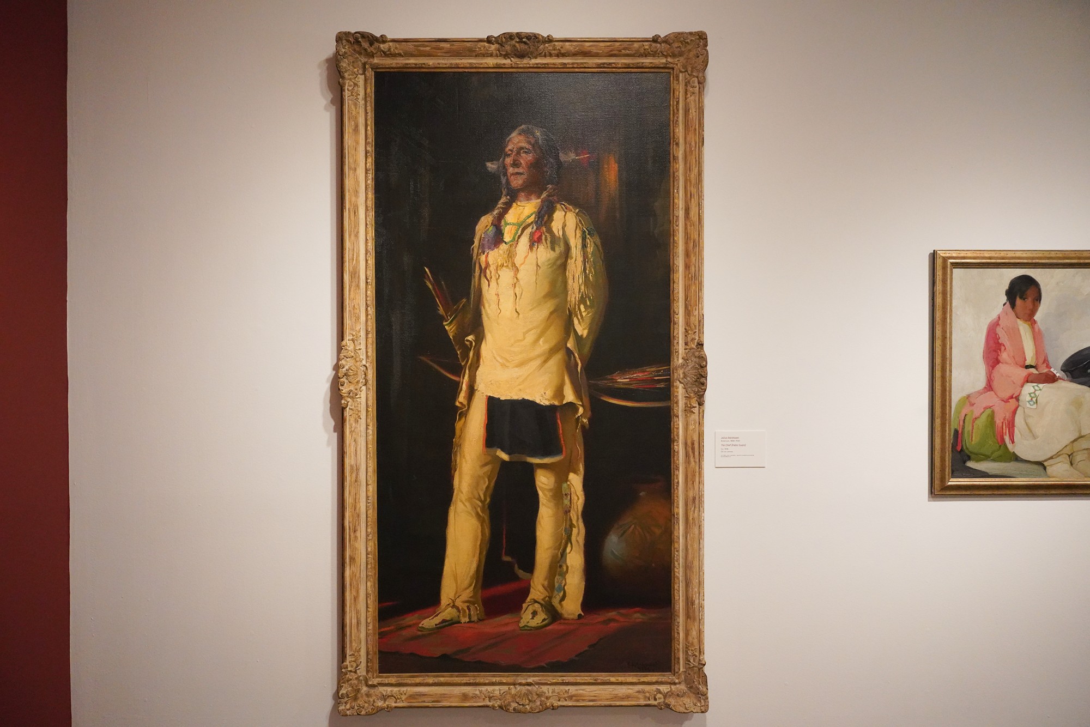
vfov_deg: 45.0
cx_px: 545
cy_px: 364
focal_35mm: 29
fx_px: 878
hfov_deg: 63.7
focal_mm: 29
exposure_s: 1/100
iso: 6400
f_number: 5
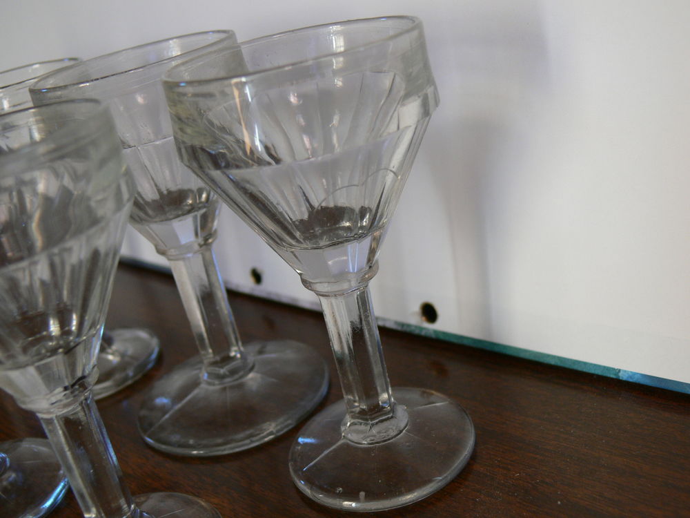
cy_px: 259
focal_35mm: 40
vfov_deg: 36.0
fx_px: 797
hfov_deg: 46.8
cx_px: 345
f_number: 2.8
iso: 100
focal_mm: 8.4
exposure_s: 1/30
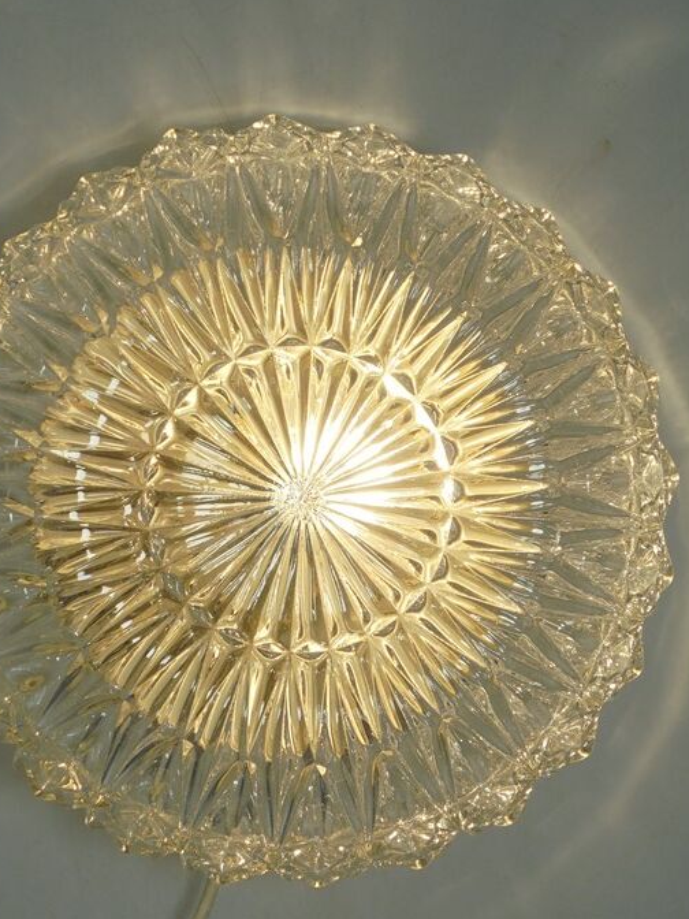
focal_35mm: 75
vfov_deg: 26.0
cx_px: 266
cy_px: 488
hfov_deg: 19.6
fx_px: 1990
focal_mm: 10.1
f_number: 5.2
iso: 100
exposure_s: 1/125
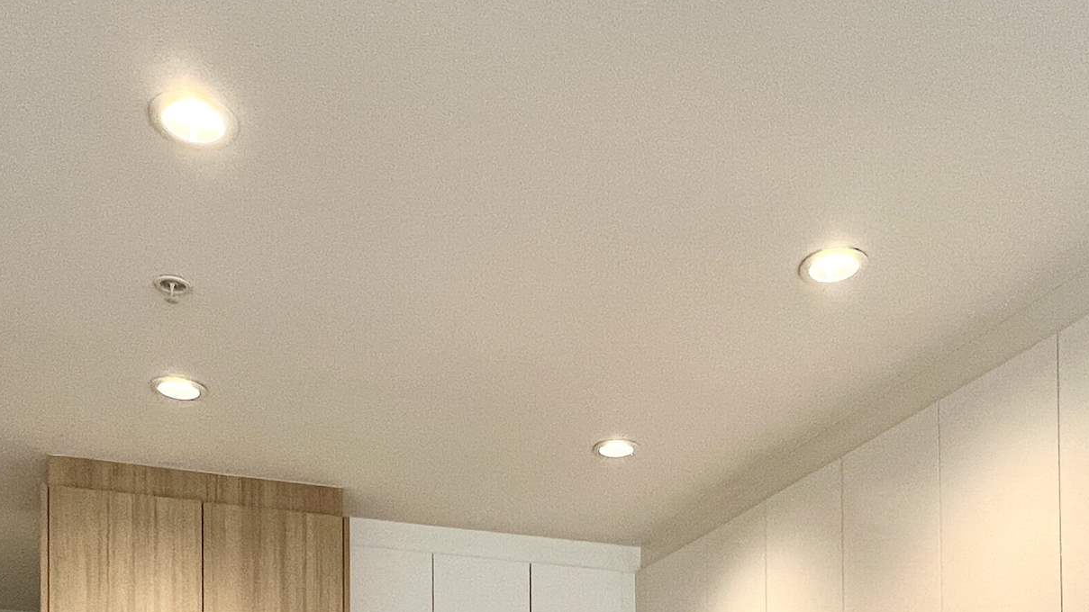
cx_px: 579
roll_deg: +0.5
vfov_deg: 26.3
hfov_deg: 55.3
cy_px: 855
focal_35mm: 36
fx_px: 1040
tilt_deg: -0.2
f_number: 1.8
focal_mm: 1.57
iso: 125
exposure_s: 1/120
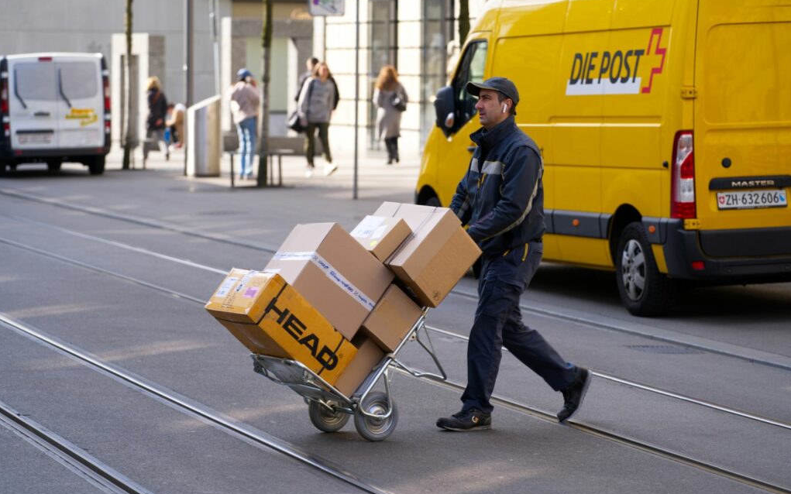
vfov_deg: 9.6
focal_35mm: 136
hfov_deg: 15.4
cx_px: 395
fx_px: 2932
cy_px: 248
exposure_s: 1/250
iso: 100
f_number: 4
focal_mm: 133
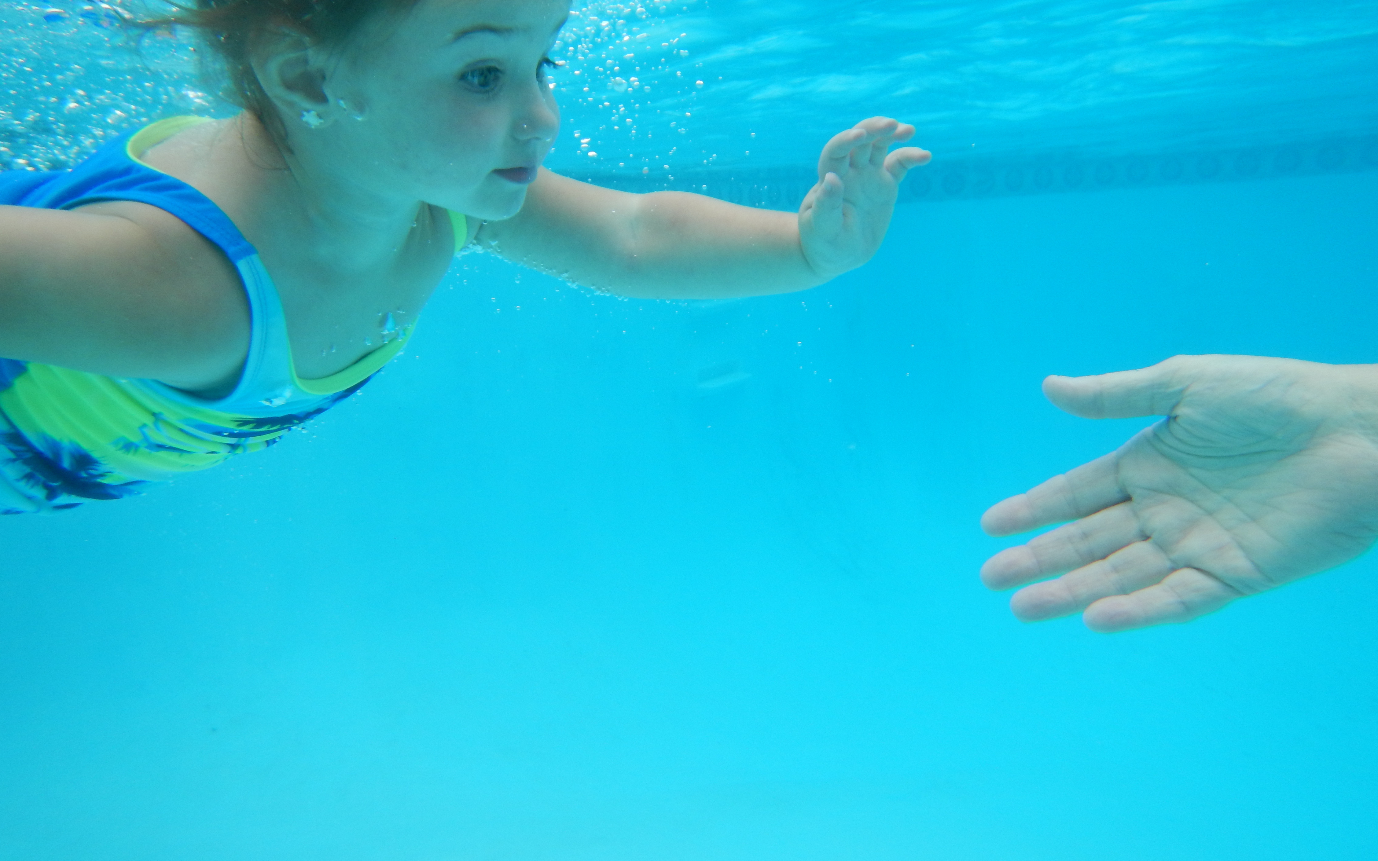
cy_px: 365
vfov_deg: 47.4
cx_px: 693
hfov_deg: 70.4
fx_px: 976
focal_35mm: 26
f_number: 2.8
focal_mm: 4.3
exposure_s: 1/800
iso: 125
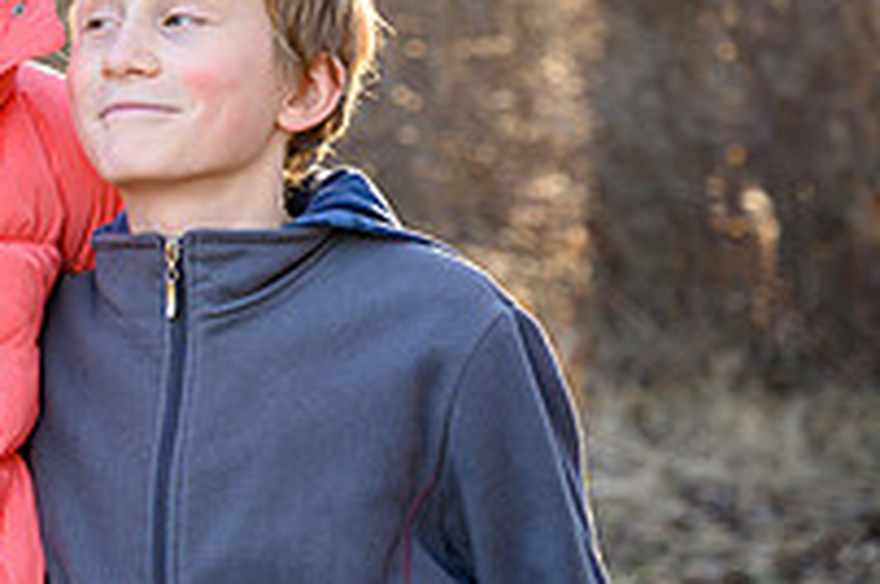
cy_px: 187
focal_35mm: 201
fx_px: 4905
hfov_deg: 10.1
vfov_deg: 6.8
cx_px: -253
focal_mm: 70
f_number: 4.5
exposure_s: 1/125
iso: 100
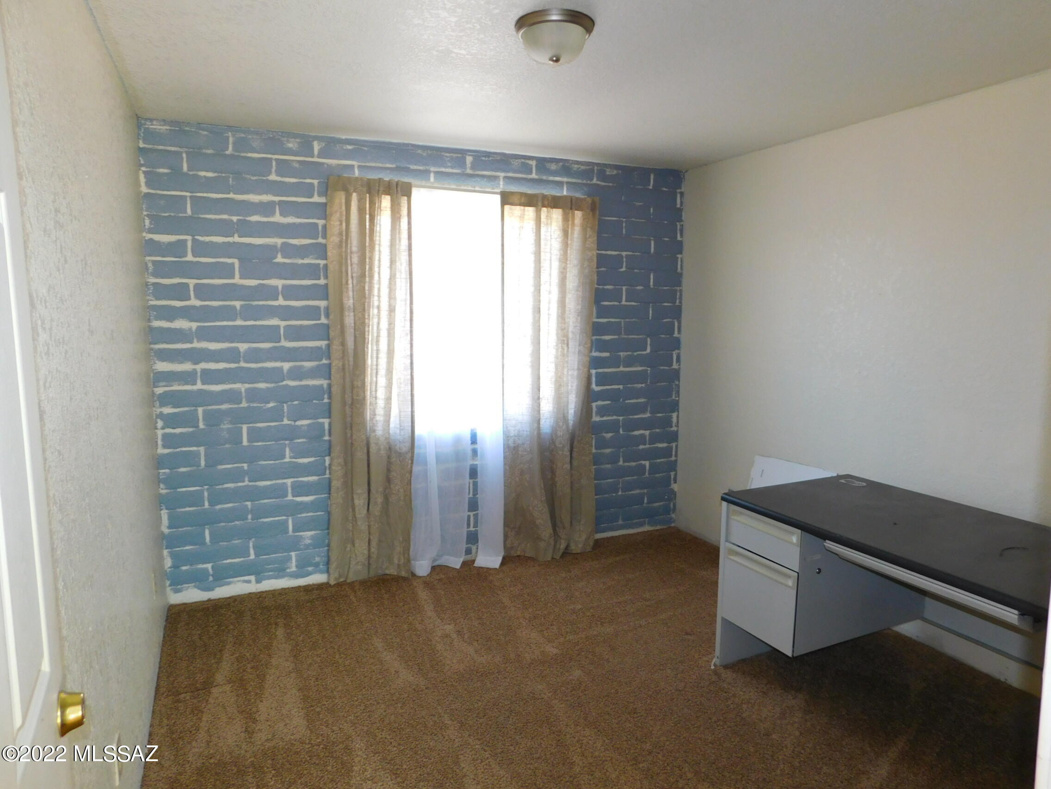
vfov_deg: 58.9
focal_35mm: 23
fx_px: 698
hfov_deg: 73.9
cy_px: 394
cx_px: 526
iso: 125
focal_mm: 4
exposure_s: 1/40
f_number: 3
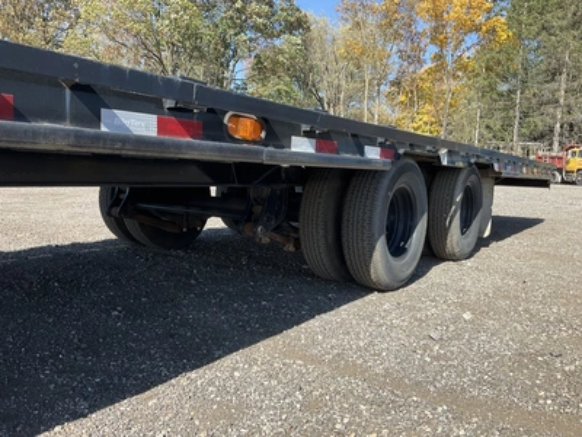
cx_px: 291
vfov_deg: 48.2
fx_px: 488
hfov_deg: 61.7
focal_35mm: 29
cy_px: 218
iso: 25
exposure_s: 1/792
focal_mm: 3
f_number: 1.8
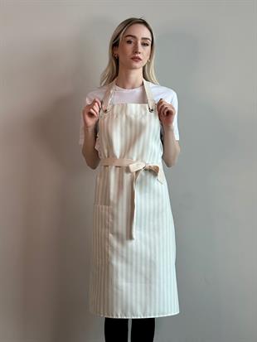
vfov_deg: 25.3
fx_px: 762
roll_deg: -0.8
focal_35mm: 77
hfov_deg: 19.1
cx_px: 128
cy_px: 171
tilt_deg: -1.6
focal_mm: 9
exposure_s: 1/103
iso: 125
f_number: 2.8
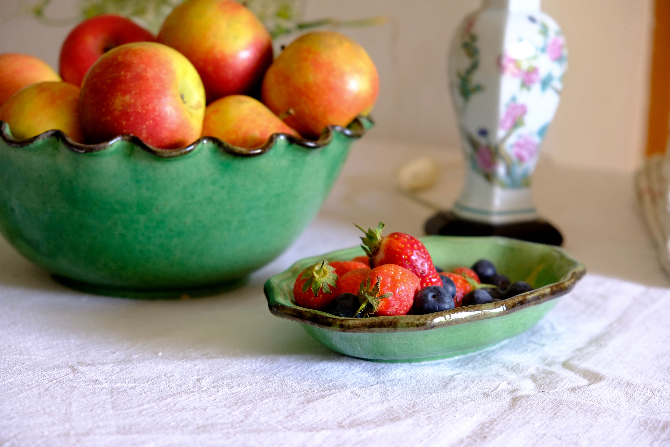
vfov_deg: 16.5
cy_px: 224
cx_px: 335
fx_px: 1545
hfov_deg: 24.5
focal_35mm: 83
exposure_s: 1/60
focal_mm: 55
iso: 640
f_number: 4
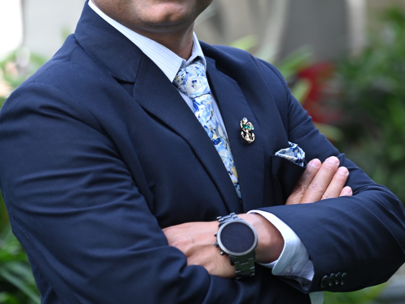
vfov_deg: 8.5
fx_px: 2036
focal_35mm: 174
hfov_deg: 11.4
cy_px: 54
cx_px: 203
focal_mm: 120
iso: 200
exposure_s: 1/125
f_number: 4.5
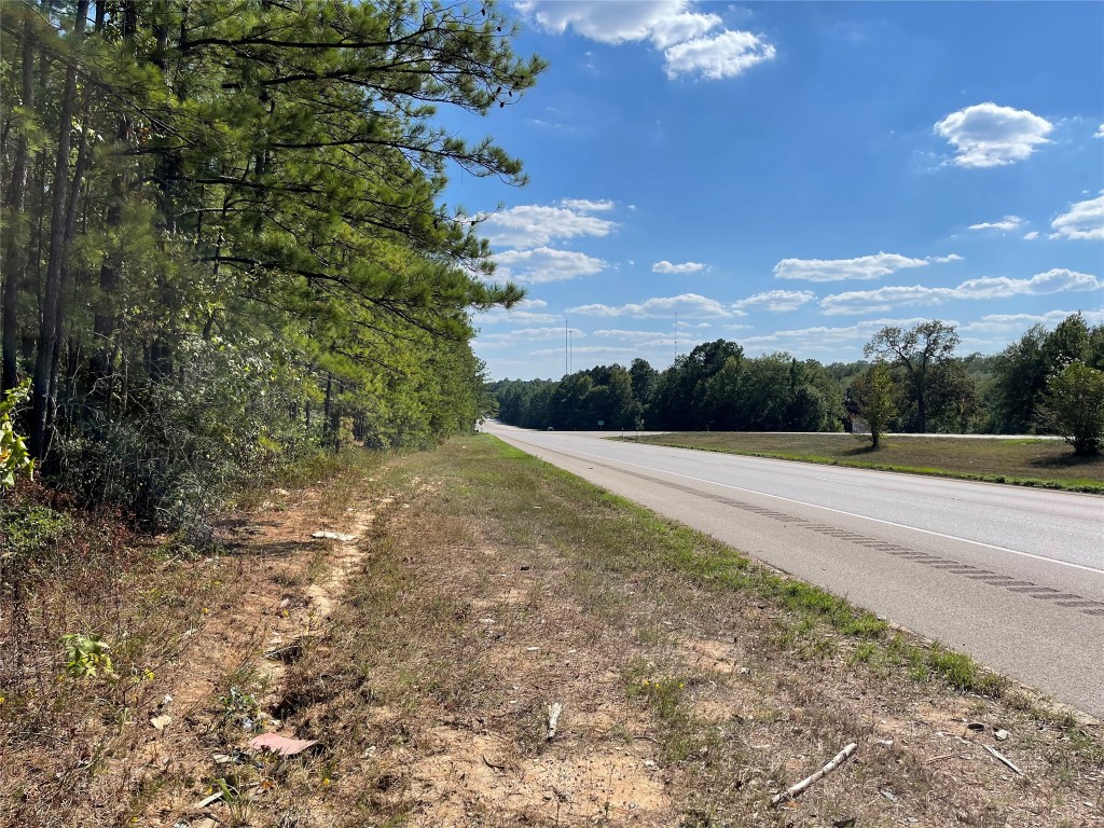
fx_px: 829
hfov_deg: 67.3
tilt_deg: -2.1
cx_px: 552
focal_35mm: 26
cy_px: 414
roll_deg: +0.4
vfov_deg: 53.1
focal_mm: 5.1
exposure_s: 1/5917
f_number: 1.6
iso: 32
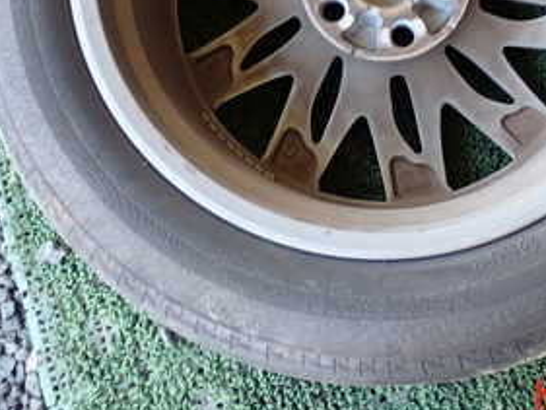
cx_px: 391
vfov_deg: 22.0
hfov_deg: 29.9
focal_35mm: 64
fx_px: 1010
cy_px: -14
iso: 200
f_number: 2.3
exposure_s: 1/40
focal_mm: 5.4
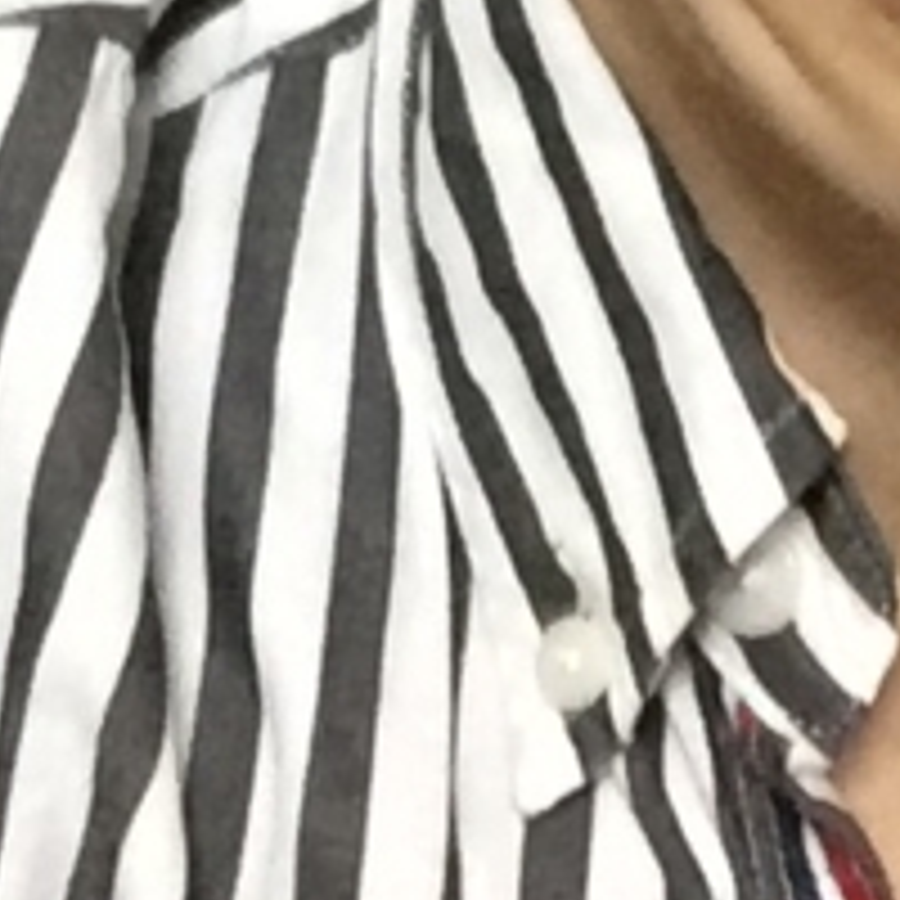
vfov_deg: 11.3
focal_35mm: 140
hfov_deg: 12.3
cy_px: -878
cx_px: 878
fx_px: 4118
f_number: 2.2
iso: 800
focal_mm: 2.65
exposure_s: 1/15
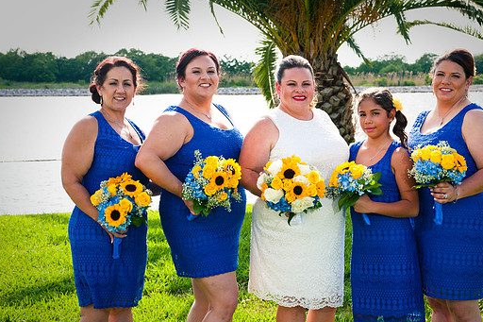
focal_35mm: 68
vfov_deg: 20.0
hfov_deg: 29.6
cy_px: 178
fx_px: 912
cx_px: 265
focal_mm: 60
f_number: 8
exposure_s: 1/250
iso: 160
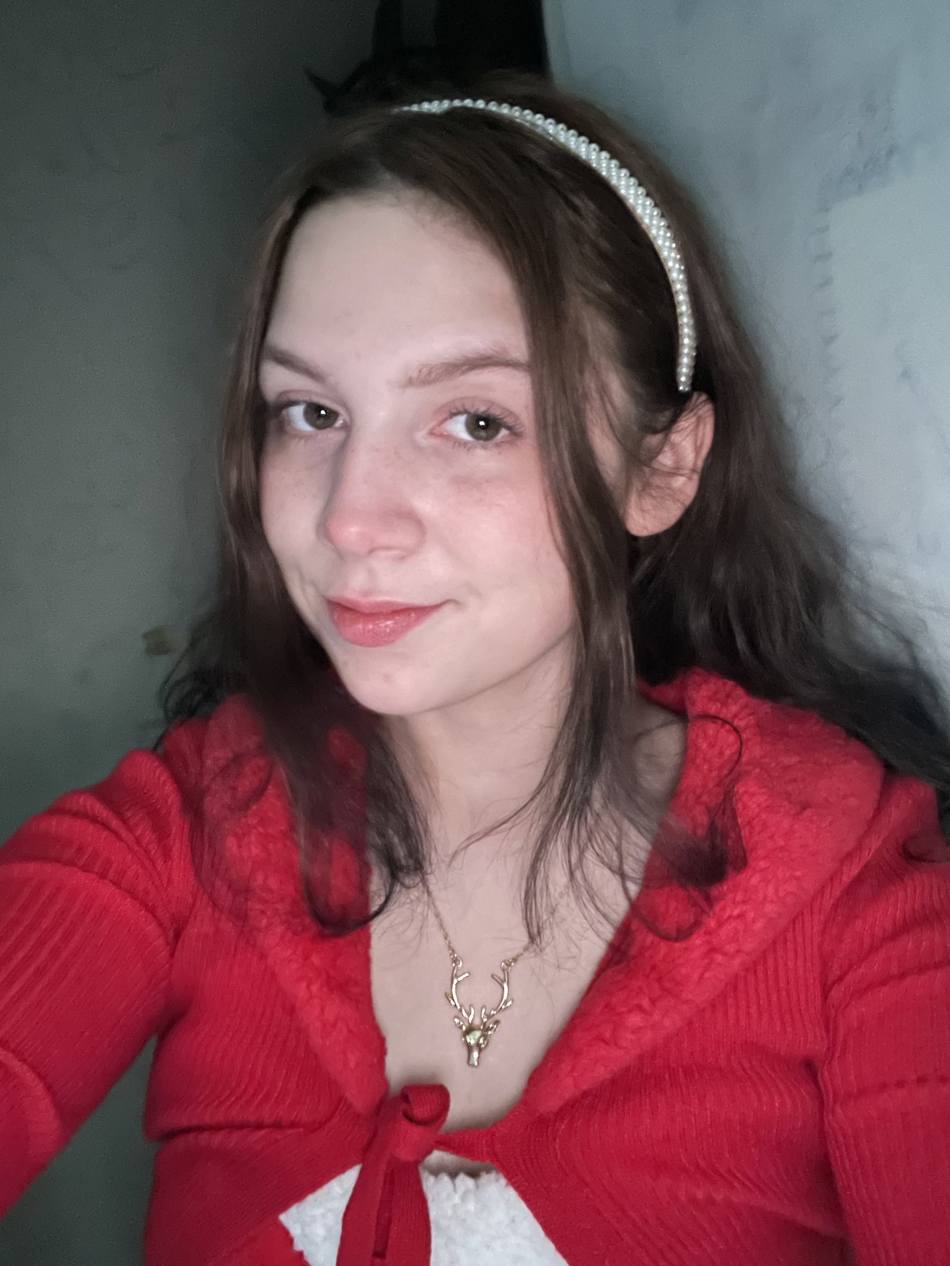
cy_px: 633
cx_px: 475
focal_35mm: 30
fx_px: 1098
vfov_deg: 60.0
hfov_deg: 46.8
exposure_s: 1/4
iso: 1600
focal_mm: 2.71
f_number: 2.2
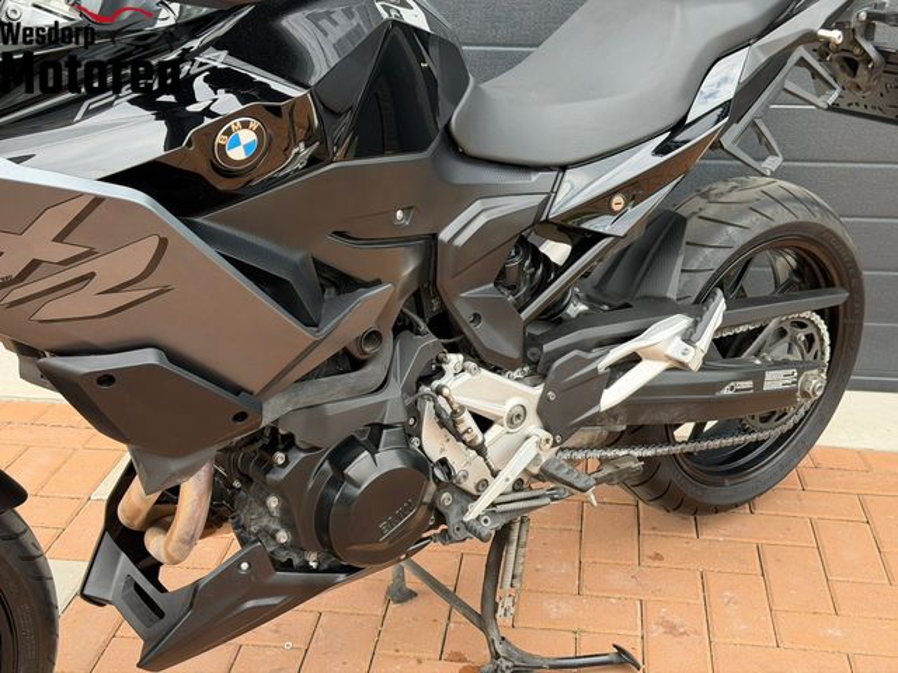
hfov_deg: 39.7
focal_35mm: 48
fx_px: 1245
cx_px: 449
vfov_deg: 30.3
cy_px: 336
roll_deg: +1.3
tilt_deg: -20.2
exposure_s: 1/390
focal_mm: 6.76
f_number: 1.78
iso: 80
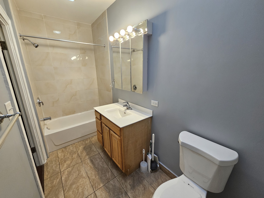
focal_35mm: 13
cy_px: 99
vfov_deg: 89.9
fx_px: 99
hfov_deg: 106.2
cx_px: 132
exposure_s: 1/60
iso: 64
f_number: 2.2
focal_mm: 2.2
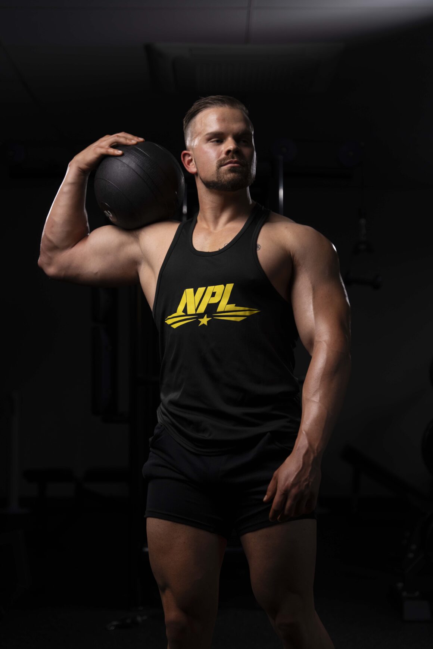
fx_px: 1111
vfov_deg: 32.6
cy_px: 324
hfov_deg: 22.0
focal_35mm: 62
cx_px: 216
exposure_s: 1/200
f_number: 3.2
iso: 100
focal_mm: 61.6
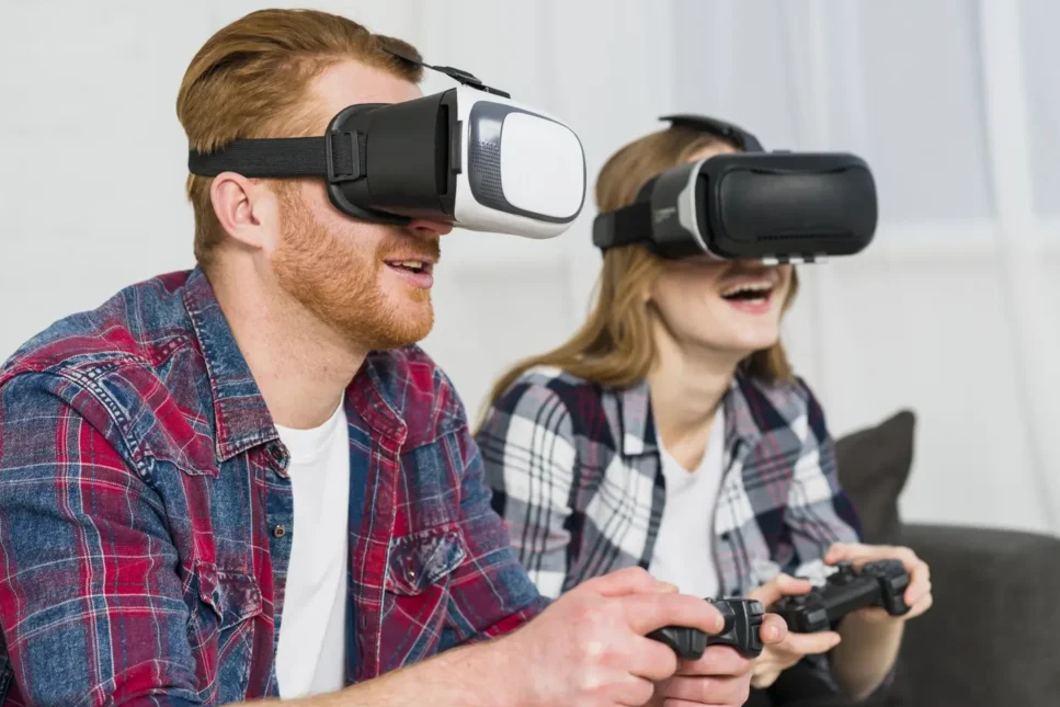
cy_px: 355
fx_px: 2650
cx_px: 517
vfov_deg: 15.2
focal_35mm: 90
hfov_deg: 22.6
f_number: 4
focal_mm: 85
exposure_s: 1/160
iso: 320
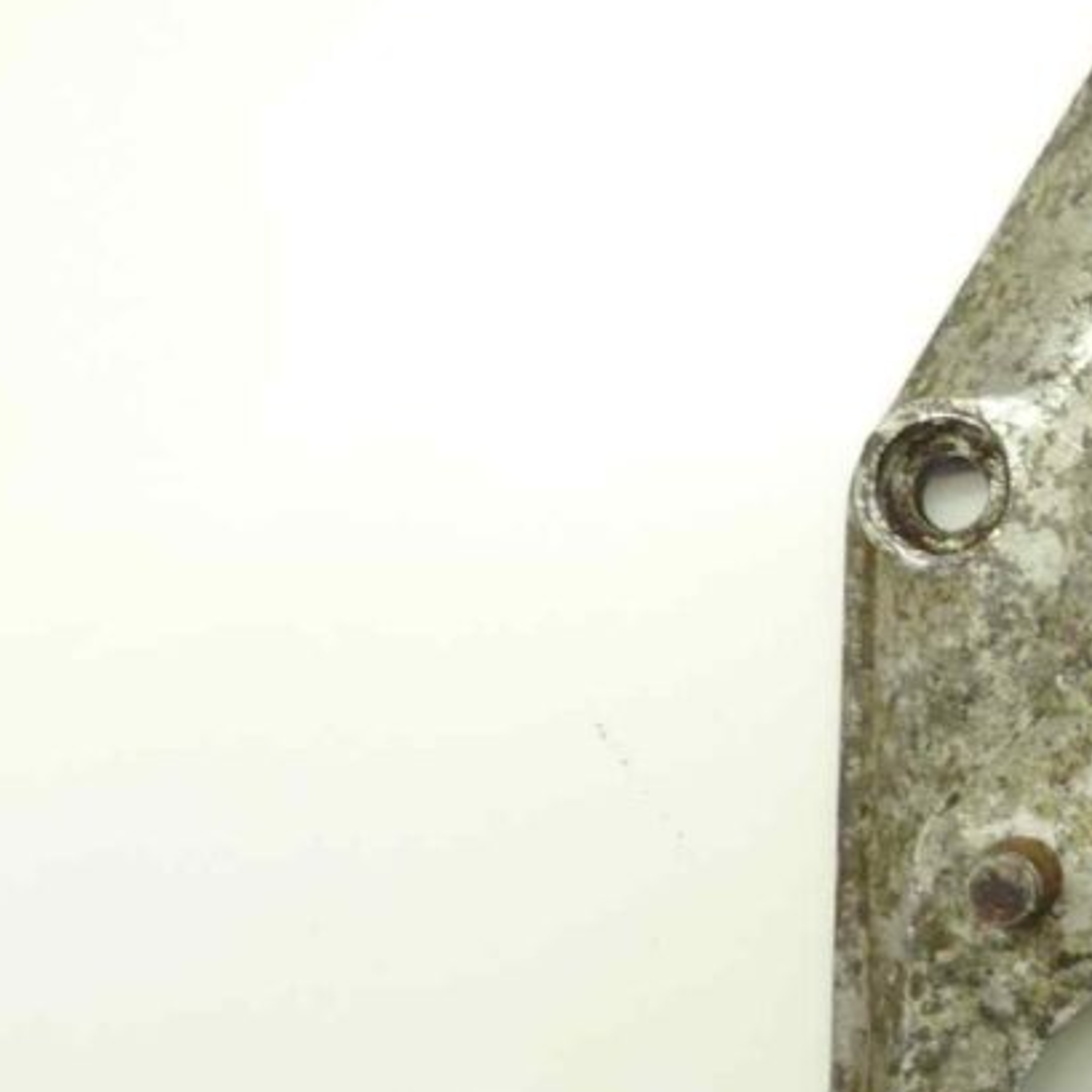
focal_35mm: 81
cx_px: 1412
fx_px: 2891
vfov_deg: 21.3
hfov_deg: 19.7
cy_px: 410
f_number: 3.3
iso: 80
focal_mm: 4.1
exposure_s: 1/13
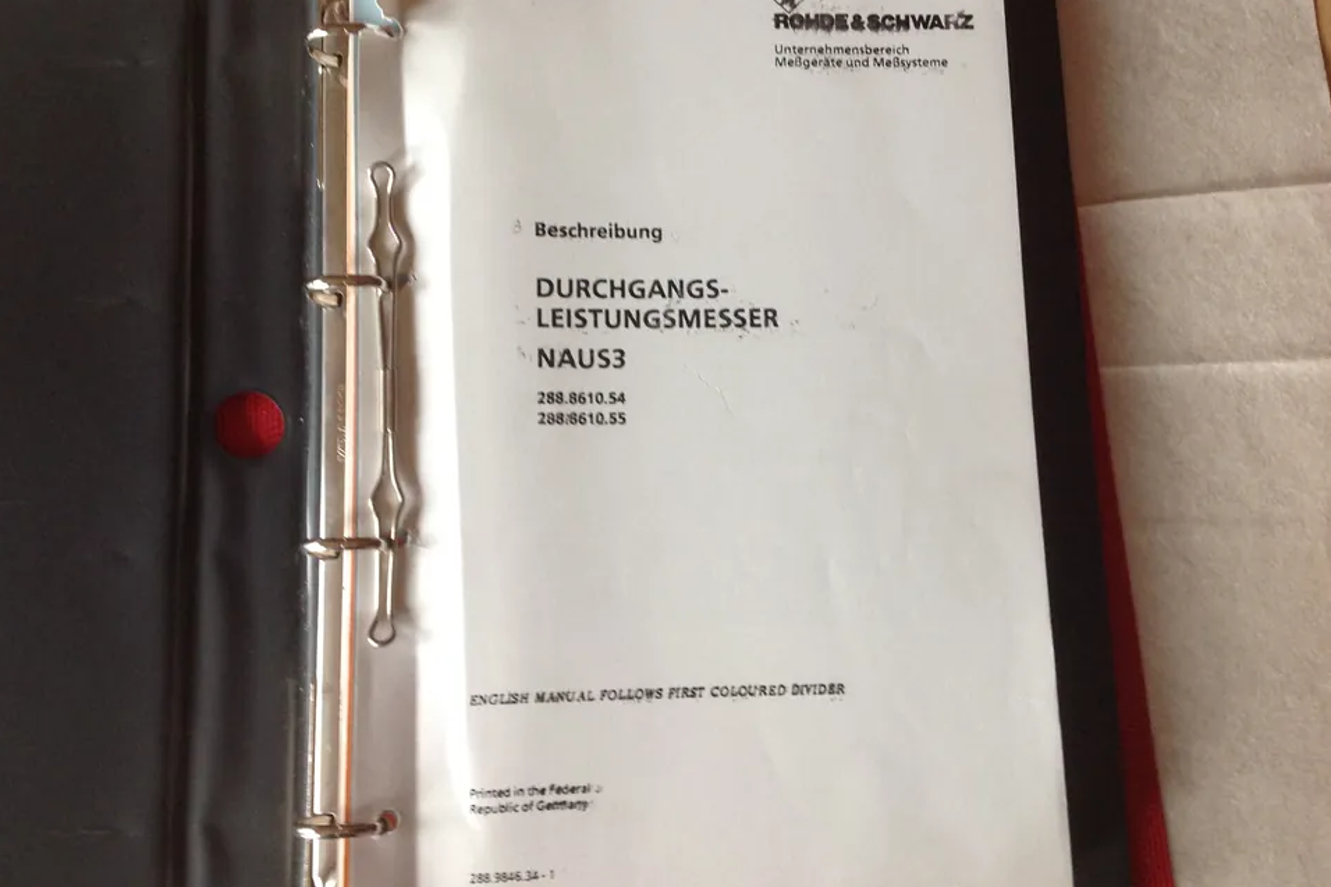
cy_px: 427
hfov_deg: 50.7
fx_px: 1405
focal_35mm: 38
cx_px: 638
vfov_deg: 35.0
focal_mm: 4.28
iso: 125
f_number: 2.4
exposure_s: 1/15
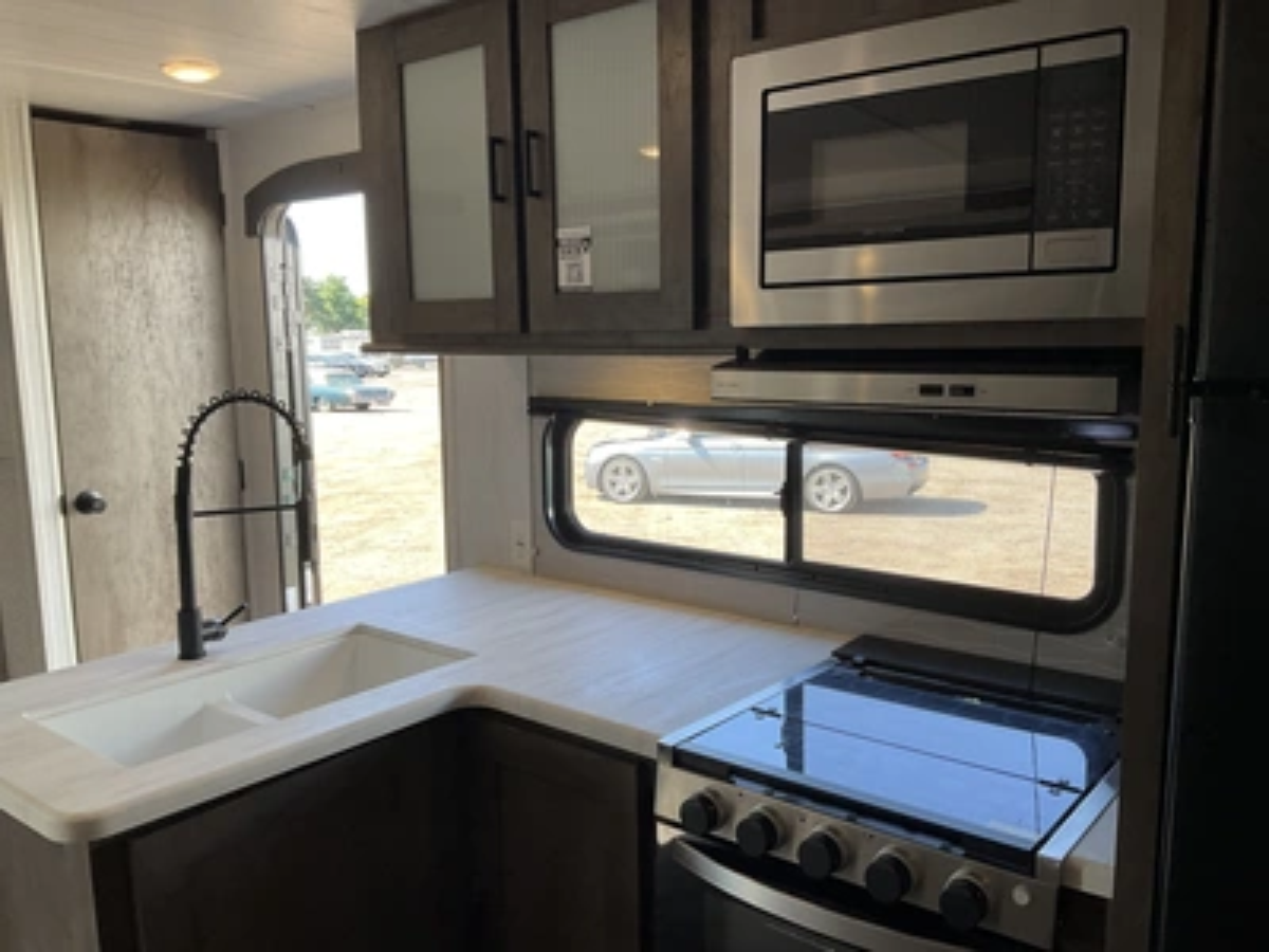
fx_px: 1063
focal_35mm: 29
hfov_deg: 61.7
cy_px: 476
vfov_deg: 48.2
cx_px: 634
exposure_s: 1/122
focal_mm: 3
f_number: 1.8
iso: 25
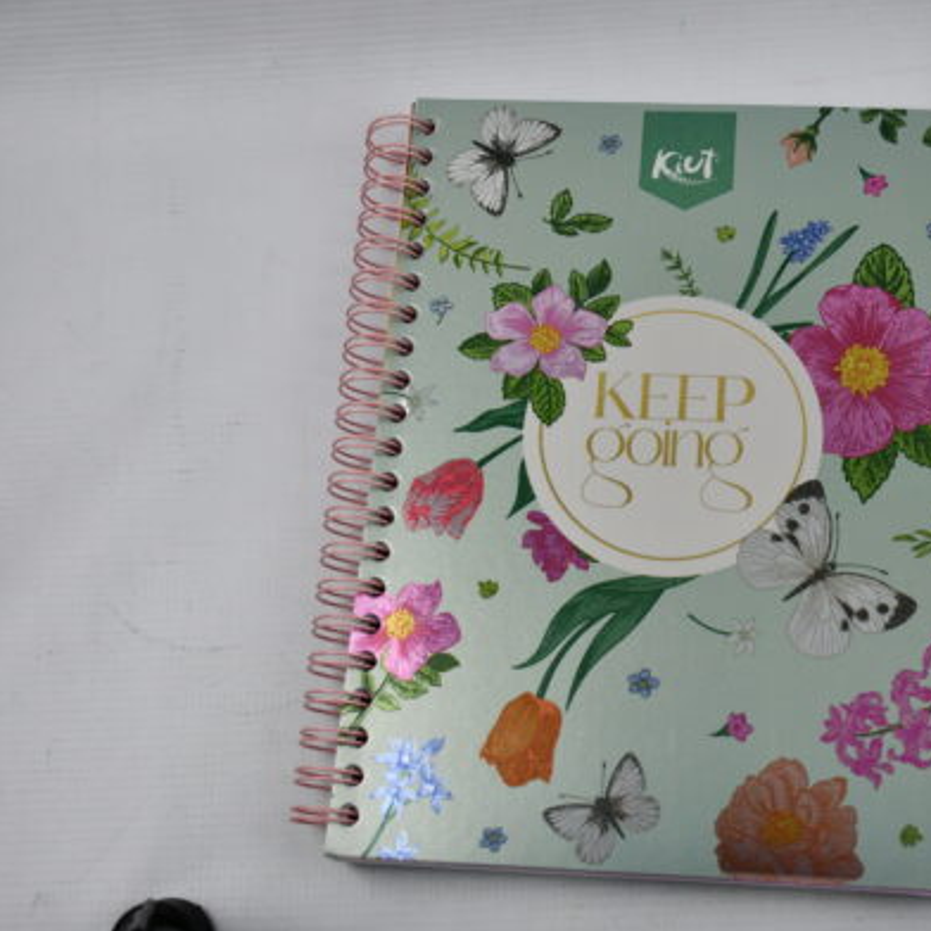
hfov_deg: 32.3
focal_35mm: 52
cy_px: 463
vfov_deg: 32.8
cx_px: 670
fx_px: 1582
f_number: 4.5
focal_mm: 27
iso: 400
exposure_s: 1/250
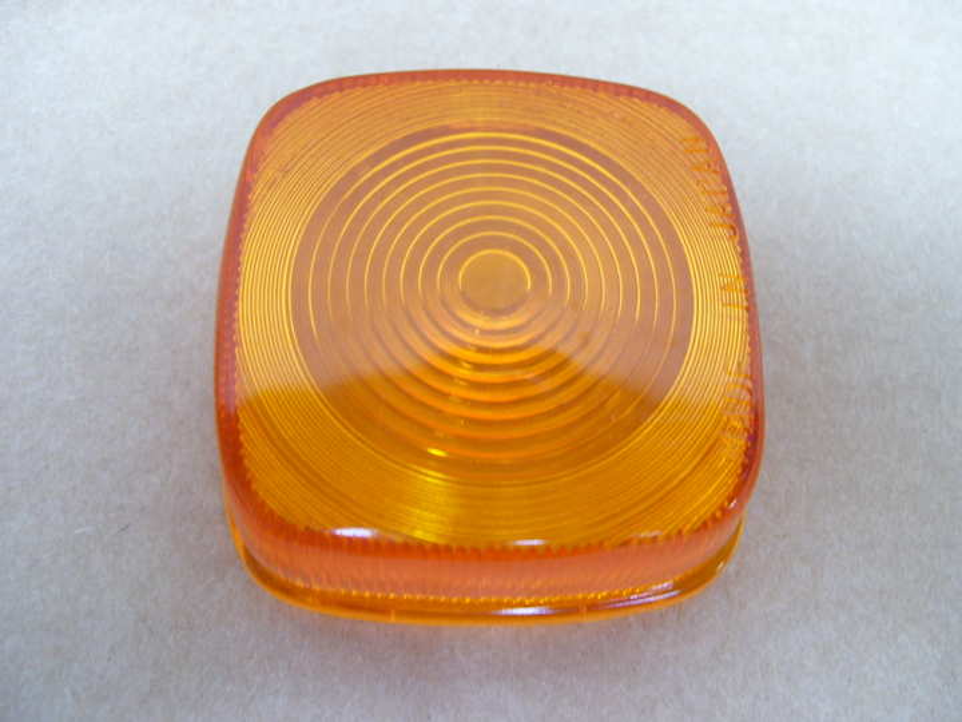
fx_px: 1028
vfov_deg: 38.7
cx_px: 481
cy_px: 361
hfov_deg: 50.1
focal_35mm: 37
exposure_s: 1/8
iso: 160
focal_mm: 6
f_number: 2.7
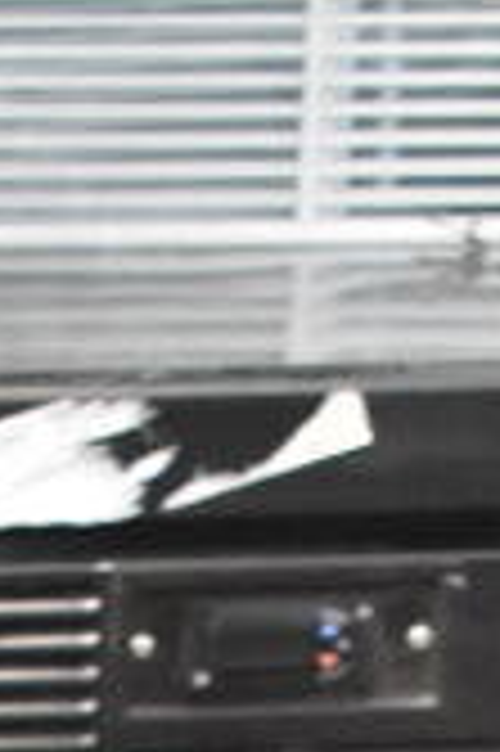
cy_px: 1999
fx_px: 4295
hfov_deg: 6.6
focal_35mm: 206
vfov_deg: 8.8
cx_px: -306
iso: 4500
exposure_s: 1/40
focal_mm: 25
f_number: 4
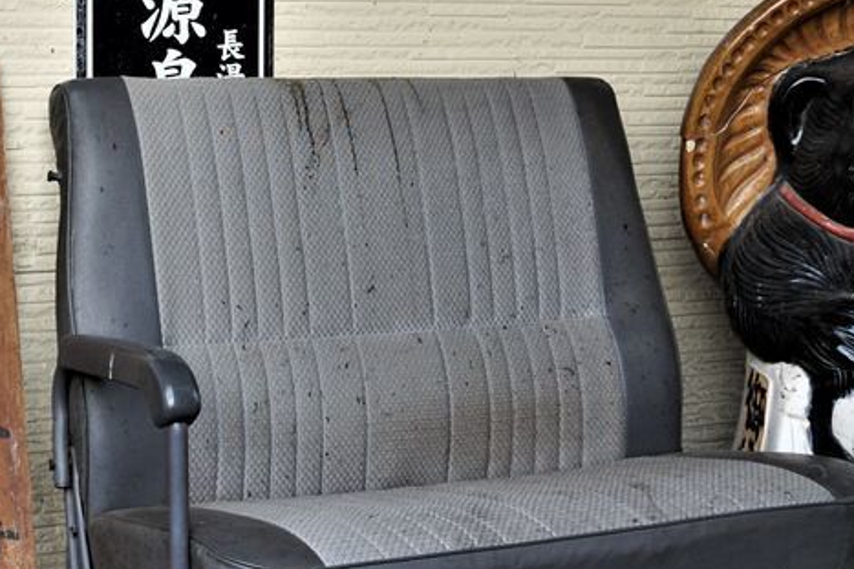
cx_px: 203
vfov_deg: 18.4
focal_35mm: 73
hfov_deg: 27.2
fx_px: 1738
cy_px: 97
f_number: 4
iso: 250
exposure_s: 1/160
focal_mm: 19
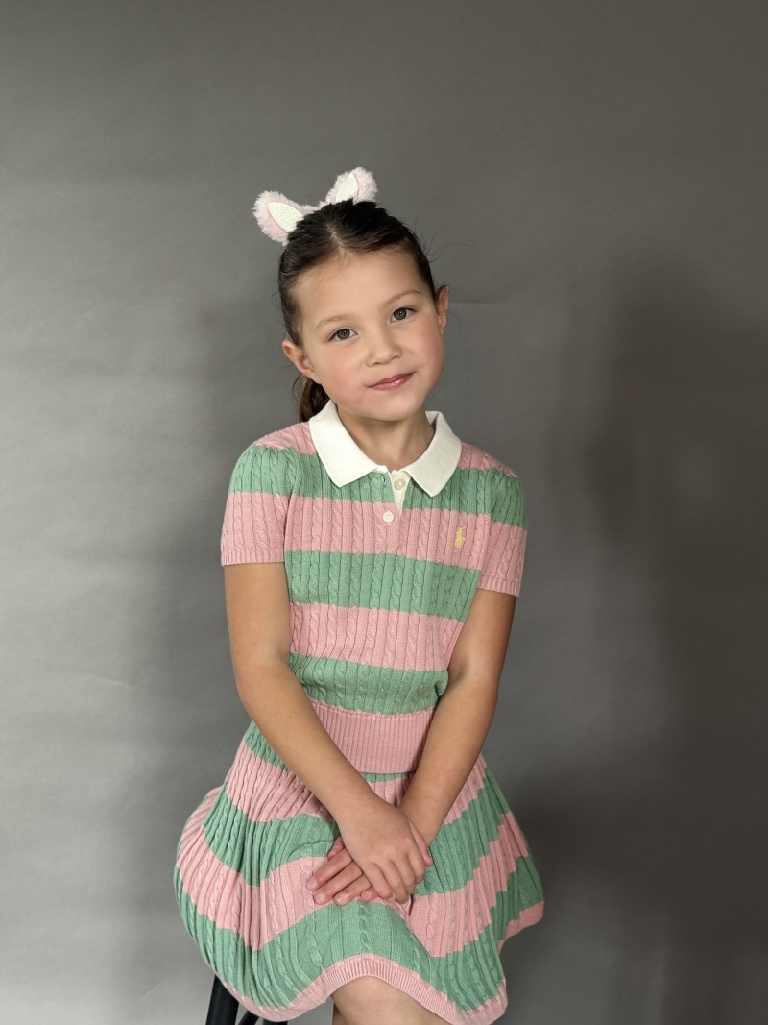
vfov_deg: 39.7
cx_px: 384
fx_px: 1420
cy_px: 512
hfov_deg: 30.3
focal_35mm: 48
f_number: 1.78
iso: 125
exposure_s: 1/60
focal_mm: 6.76
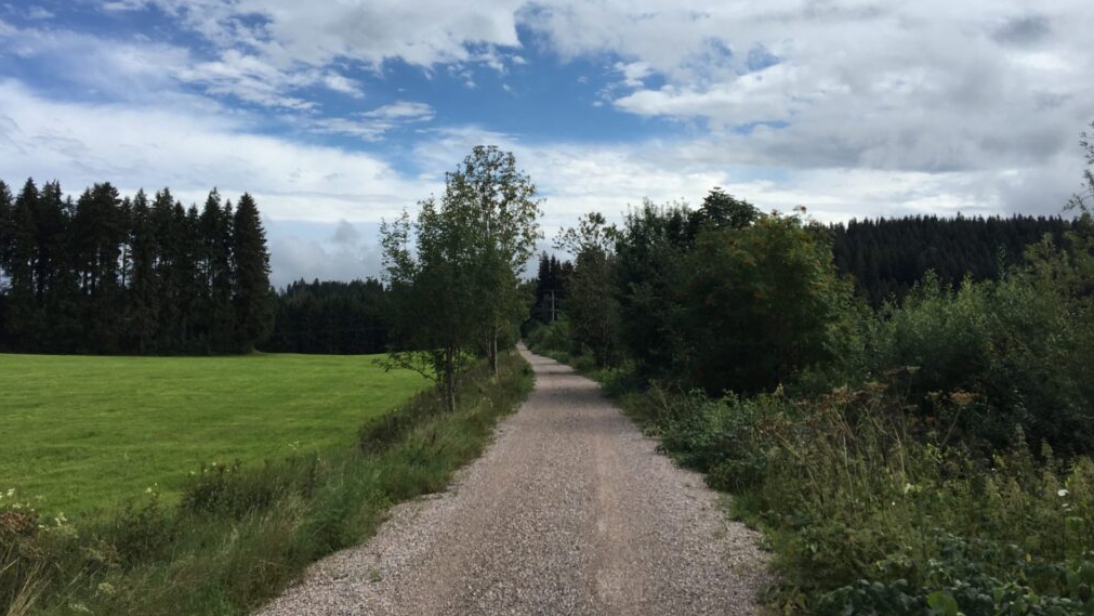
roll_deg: -1.2
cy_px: 213
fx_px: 928
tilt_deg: +6.1
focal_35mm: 32
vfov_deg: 36.4
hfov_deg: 61.0
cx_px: 541
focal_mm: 4.15
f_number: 2.2
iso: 25
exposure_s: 1/1637
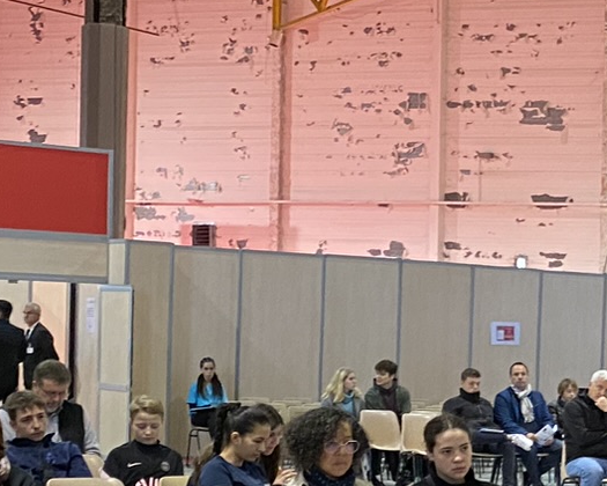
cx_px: 882
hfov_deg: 17.6
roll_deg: -2.1
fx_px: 1779
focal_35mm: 99
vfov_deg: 15.4
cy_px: 430
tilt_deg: -2.4
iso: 400
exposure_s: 1/50
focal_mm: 4.25
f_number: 1.8
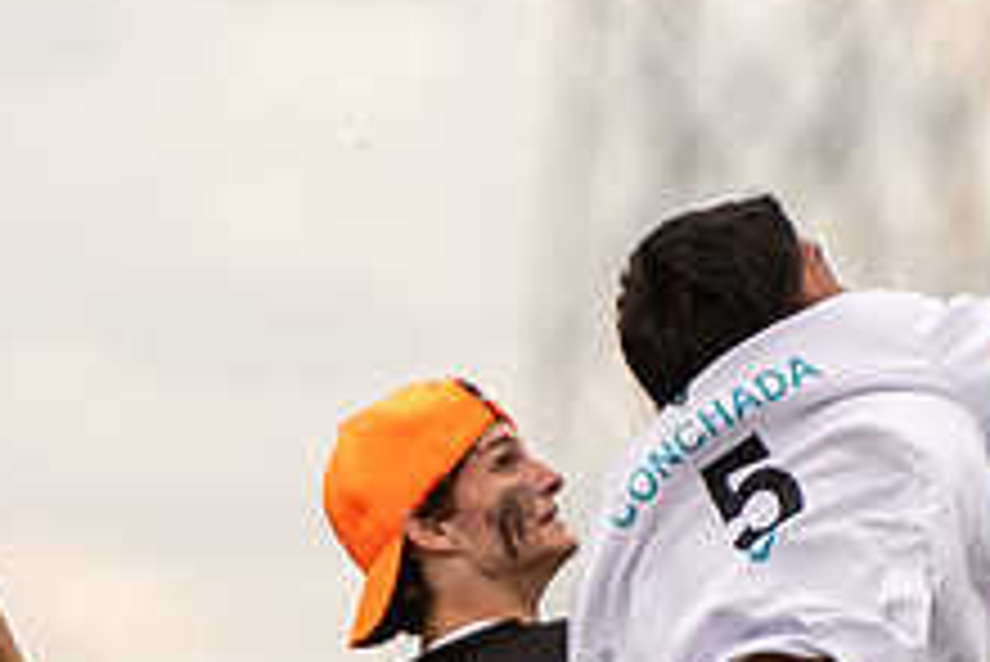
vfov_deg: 1.1
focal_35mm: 1262
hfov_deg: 1.6
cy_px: 37
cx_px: 773
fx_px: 34727
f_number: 2.8
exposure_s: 1/1000
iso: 100
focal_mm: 200
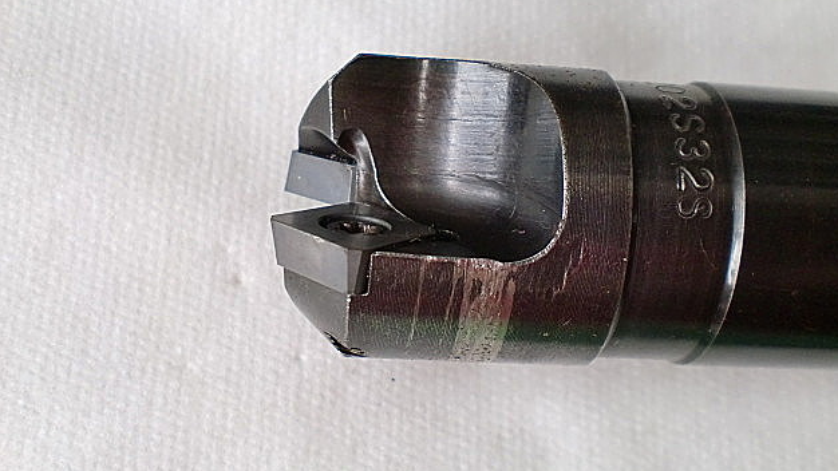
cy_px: 252
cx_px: 427
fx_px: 867
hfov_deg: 51.6
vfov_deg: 30.4
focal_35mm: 39
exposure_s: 1/60
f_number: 3.1
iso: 160
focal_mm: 6.3
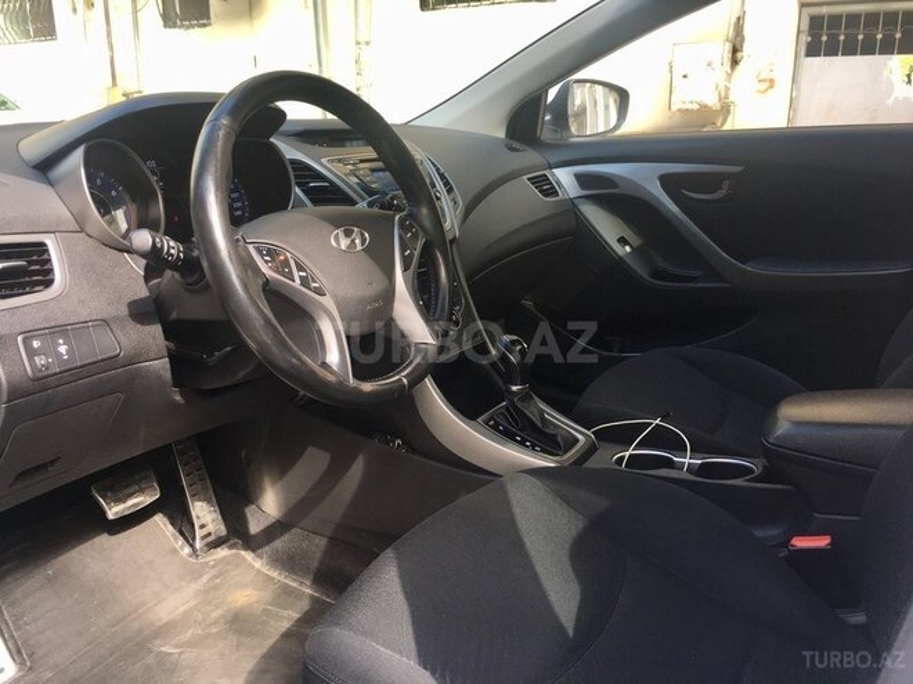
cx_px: 456
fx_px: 765
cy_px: 342
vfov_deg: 48.2
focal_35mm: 29
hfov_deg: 61.7
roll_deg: +0.6
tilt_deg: -15.7
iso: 40
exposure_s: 1/100
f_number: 2.2
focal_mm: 4.15
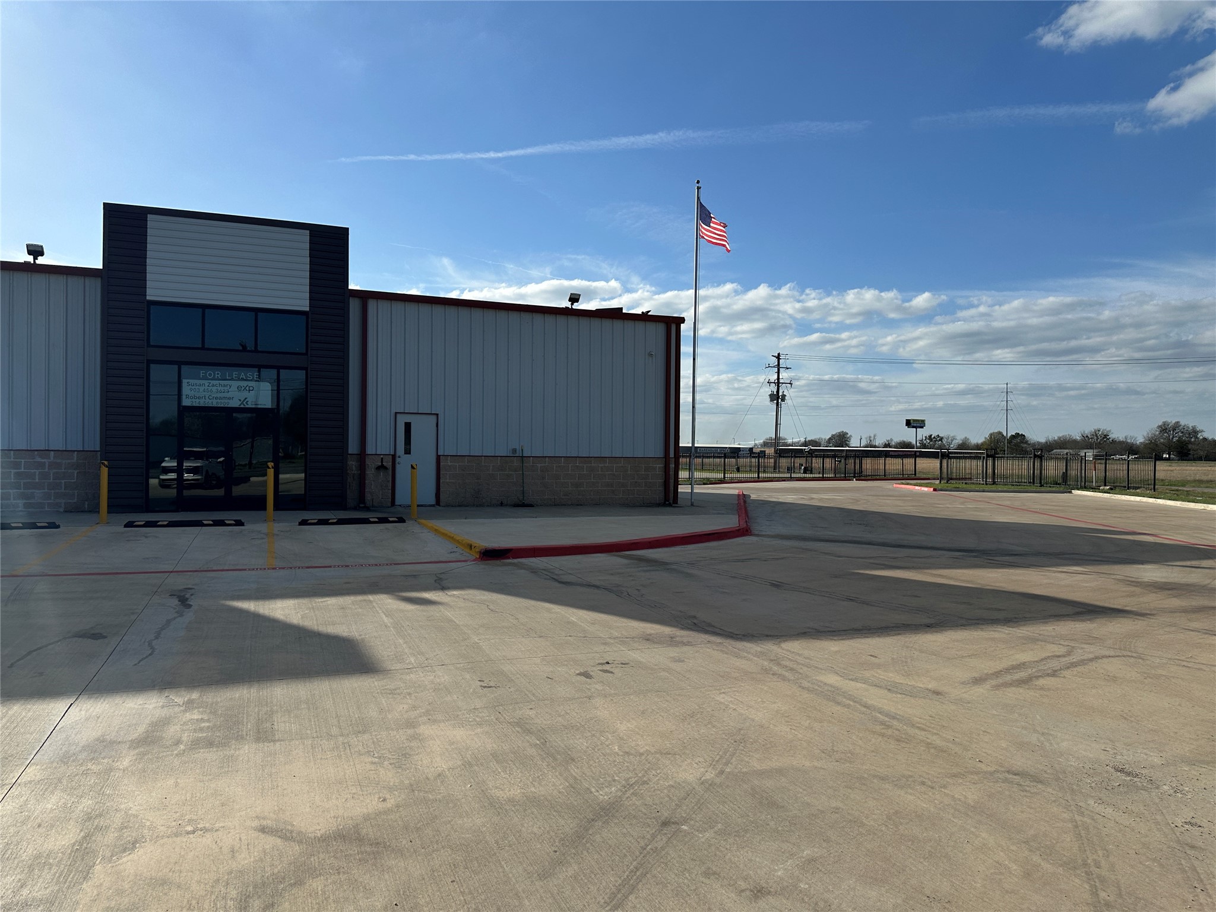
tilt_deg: -0.2
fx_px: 843
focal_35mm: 24
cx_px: 608
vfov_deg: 56.8
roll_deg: -0.6
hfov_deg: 71.6
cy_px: 456
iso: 80
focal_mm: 6.86
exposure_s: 1/12048
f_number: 1.78
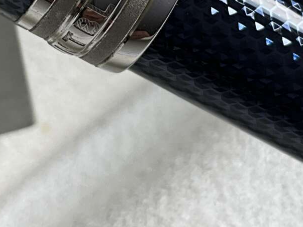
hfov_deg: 16.2
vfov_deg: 11.9
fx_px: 1067
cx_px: 137
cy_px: -40
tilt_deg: -56.5
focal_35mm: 122
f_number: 1.8
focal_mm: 3
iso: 16
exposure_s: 1/122
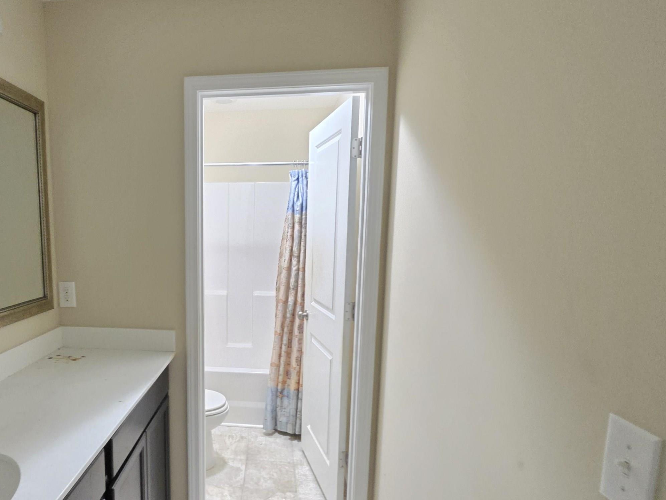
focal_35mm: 20
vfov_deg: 65.6
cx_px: 214
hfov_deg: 78.7
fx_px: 385
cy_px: 286
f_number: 1.9
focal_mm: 2.2
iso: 800
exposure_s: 1/24
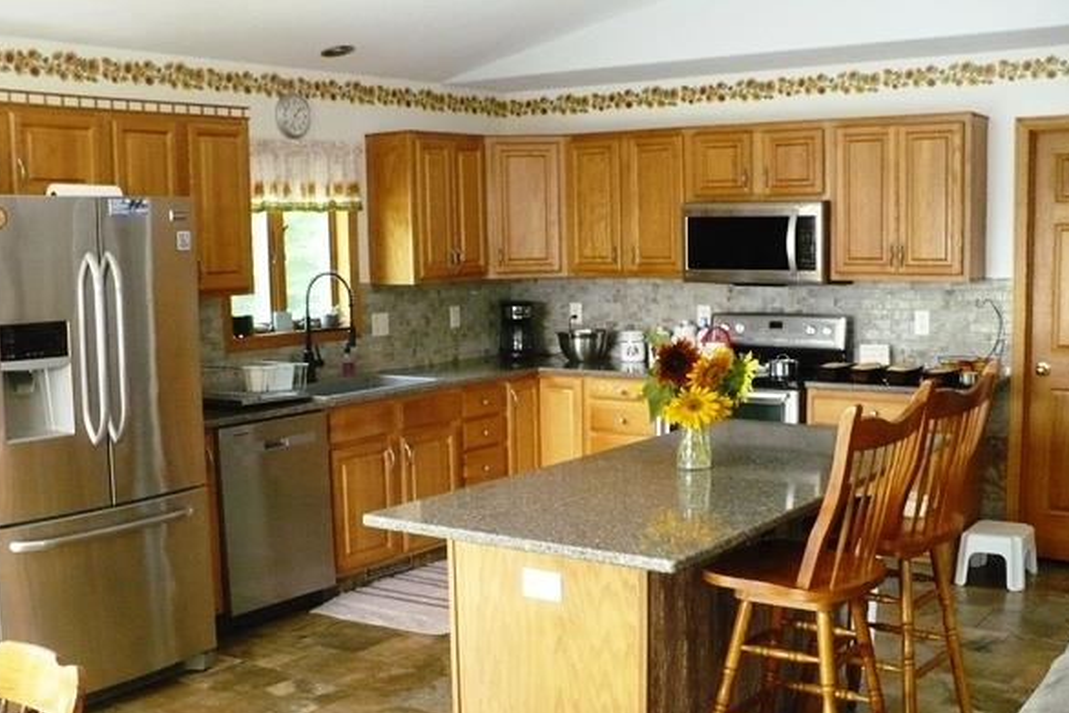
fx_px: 1247
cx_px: 525
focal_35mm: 42
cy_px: 436
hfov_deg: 46.4
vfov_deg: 31.8
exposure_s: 1/30
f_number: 2.8
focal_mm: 6.1
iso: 500
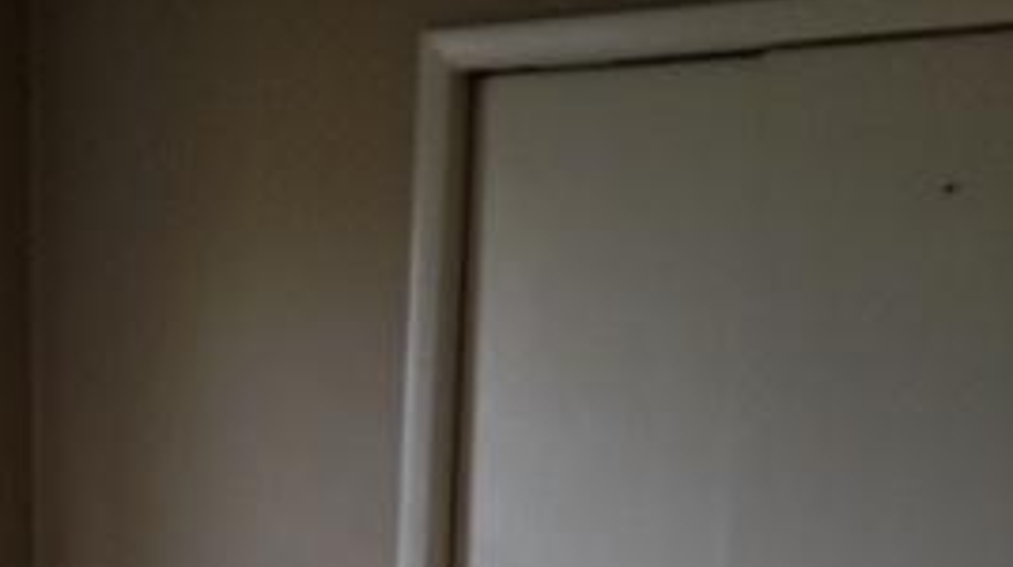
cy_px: 896
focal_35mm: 86
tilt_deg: -13.7
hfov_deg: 24.5
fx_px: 2307
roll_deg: -3.1
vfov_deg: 13.1
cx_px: 257
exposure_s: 1/20
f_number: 2.4
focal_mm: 4.12
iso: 160
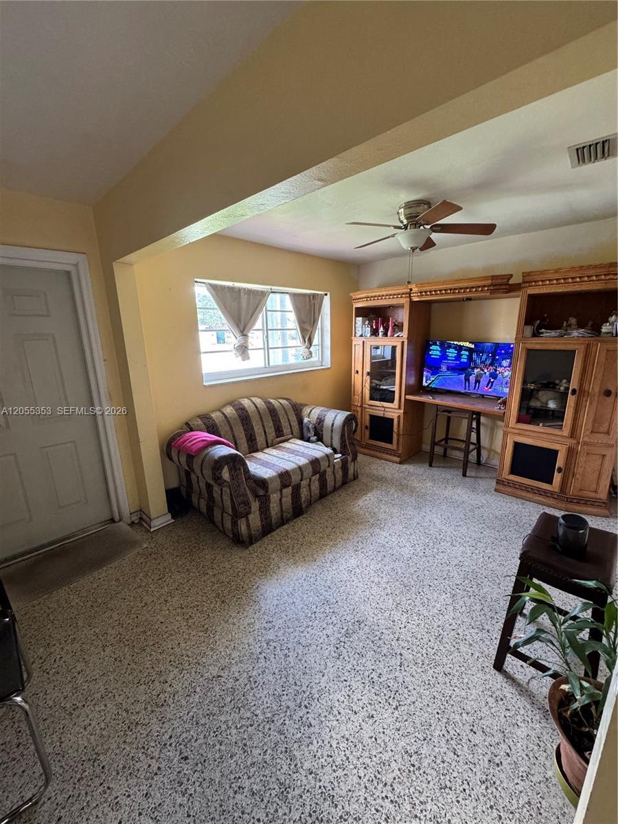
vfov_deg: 102.1
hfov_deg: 85.7
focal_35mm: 14
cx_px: 309
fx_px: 333
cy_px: 412
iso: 320
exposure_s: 1/99
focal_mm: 2.22
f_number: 2.2
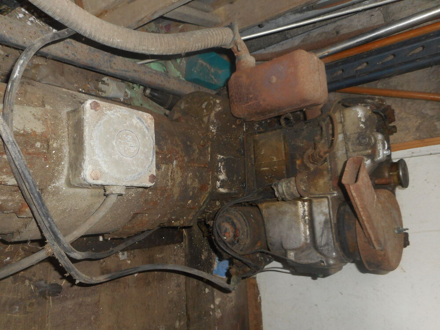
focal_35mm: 25
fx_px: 318
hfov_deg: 69.4
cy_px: 165
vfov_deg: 54.9
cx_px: 220
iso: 200
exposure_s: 1/25
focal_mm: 4.5
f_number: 3.7
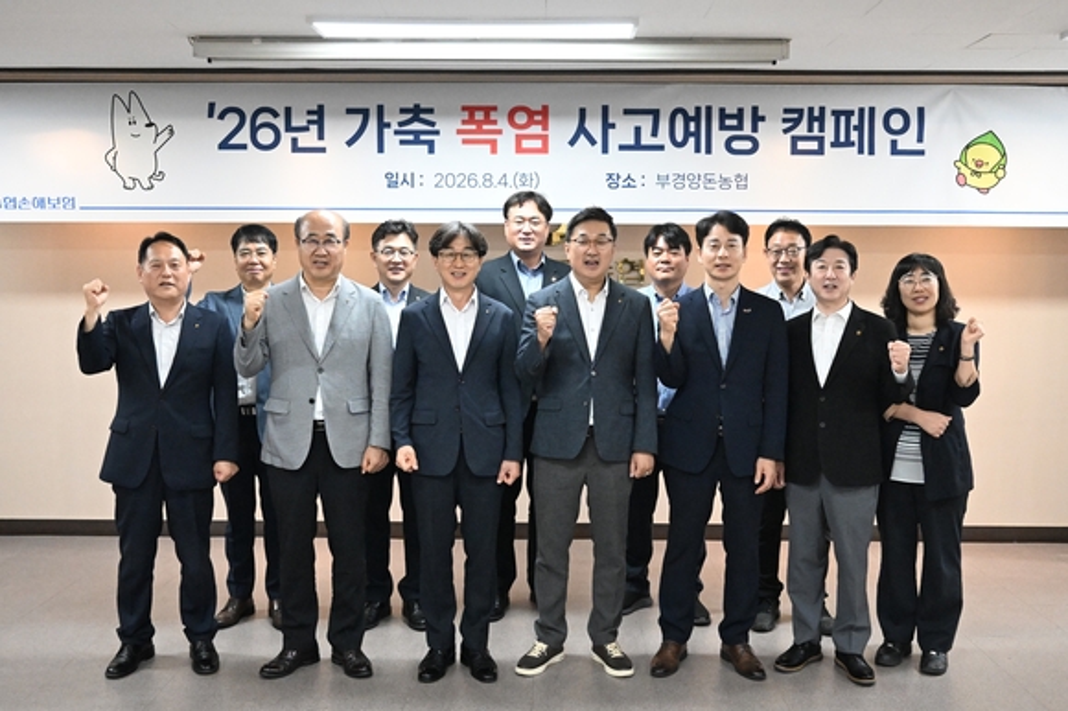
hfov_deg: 53.2
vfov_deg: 36.8
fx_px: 1067
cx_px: 534
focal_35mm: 36
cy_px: 356
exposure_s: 1/800
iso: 8000
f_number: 2.8
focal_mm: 24
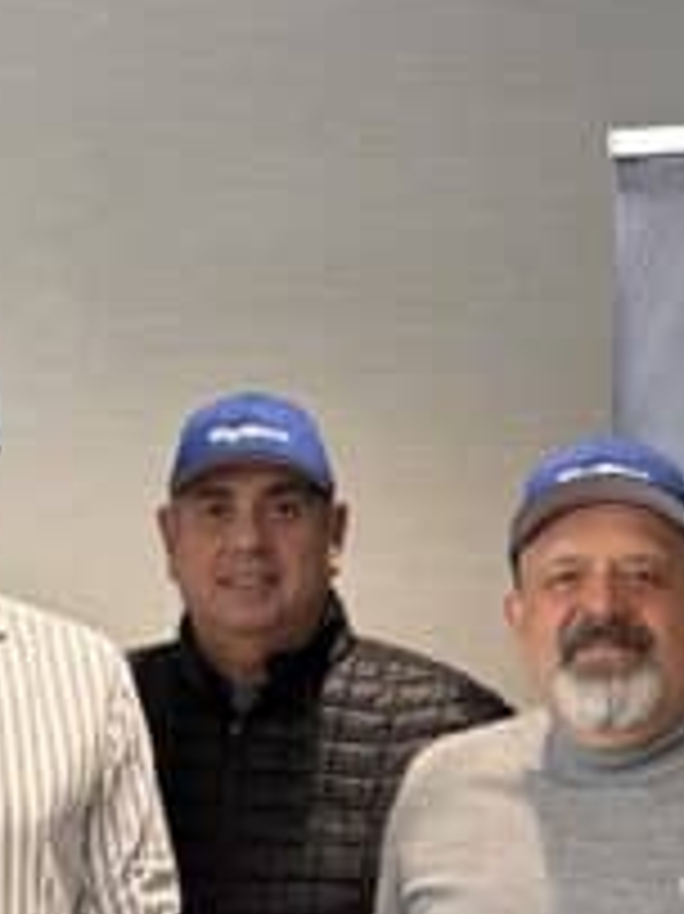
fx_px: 3191
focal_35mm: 121
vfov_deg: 16.3
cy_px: 554
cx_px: 72
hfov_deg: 12.1
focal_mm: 6.76
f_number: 1.78
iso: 200
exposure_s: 1/60
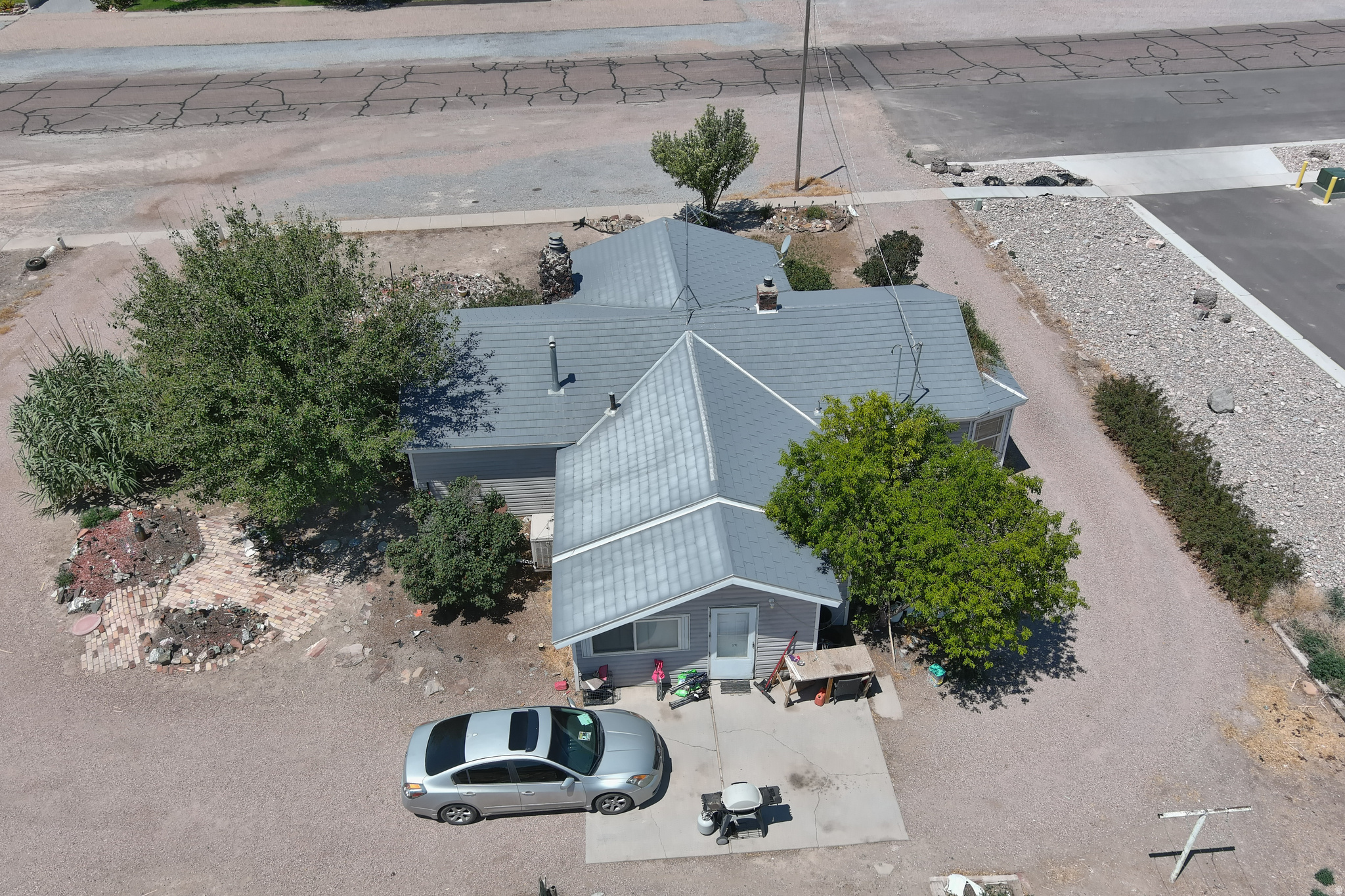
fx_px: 1083
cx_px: 672
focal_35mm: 29
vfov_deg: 45.0
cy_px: 448
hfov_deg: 63.7
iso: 100
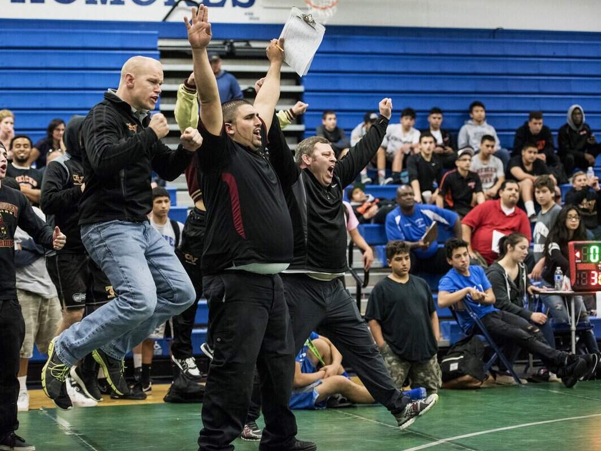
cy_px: 225
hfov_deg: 25.7
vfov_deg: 19.4
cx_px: 271
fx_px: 1319
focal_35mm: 76
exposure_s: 1/640
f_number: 2.8
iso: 5000
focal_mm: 70
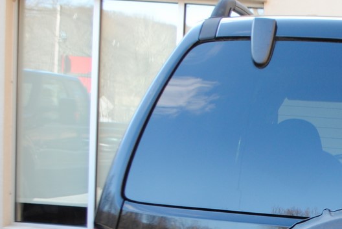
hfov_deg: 19.5
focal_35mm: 100
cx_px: 383
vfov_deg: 13.2
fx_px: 951
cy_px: 295
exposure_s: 1/100
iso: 200
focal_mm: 22
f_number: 5
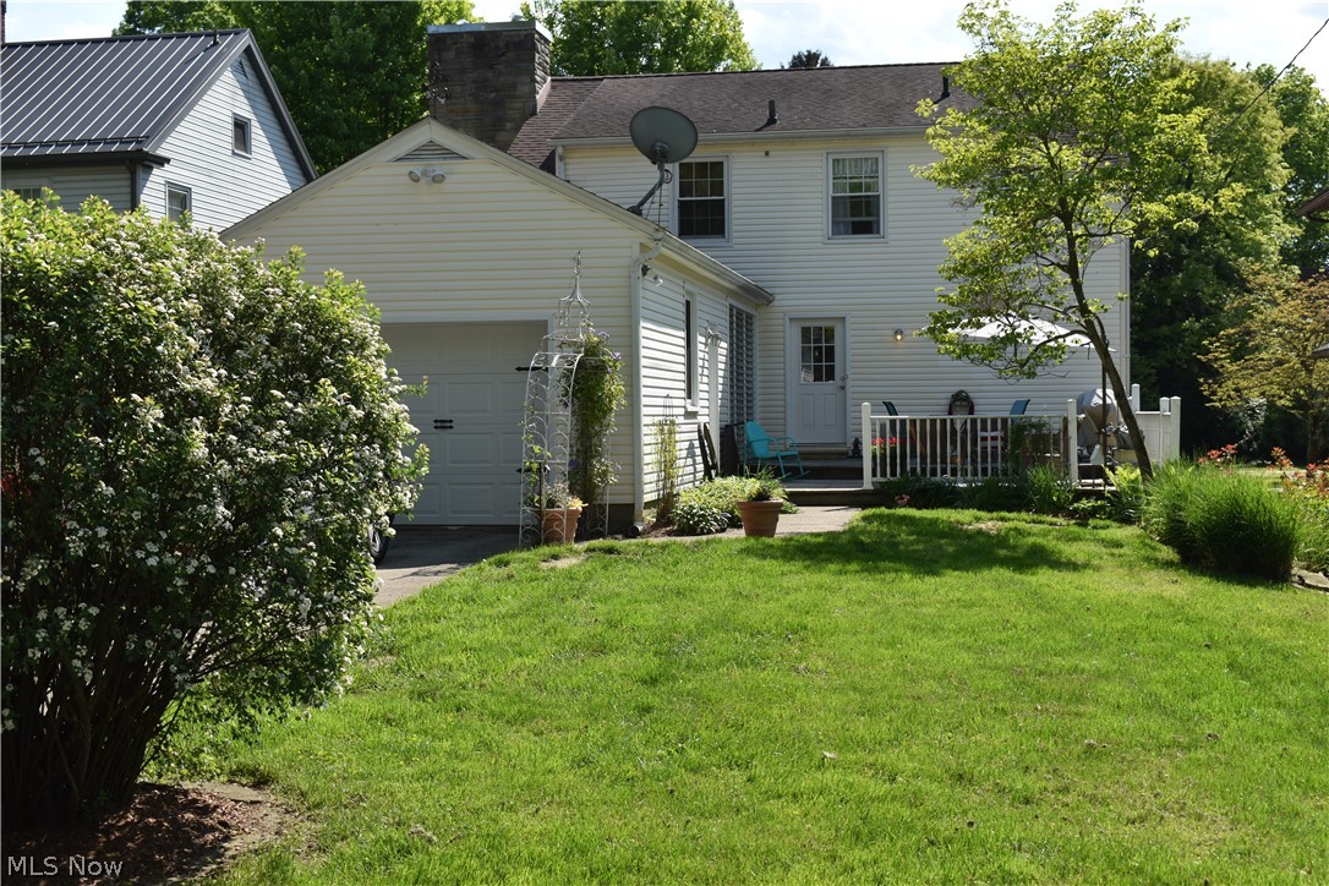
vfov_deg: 28.9
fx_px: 1716
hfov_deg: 42.3
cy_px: 443
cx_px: 664
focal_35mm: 46
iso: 100
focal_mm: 31
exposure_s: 1/250
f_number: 8
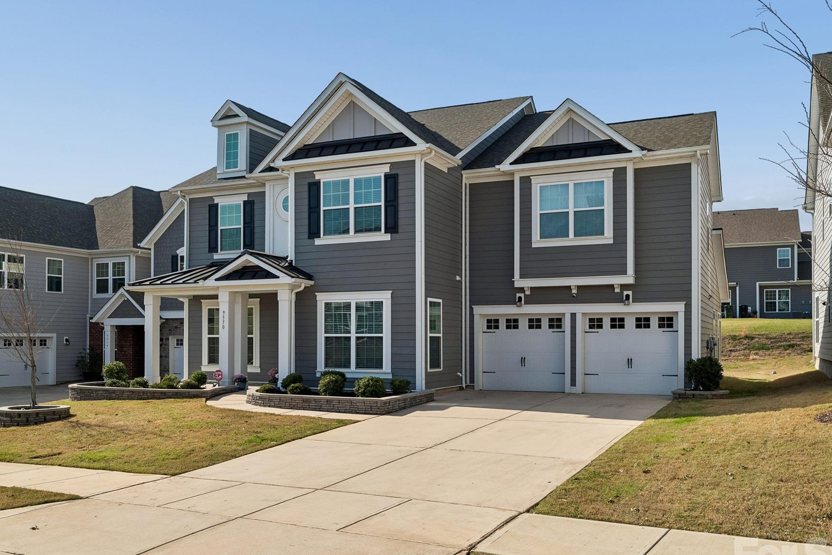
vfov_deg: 41.1
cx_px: 395
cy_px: 303
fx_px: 739
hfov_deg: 58.7
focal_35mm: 32
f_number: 8
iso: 400
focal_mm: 27
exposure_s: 1/640
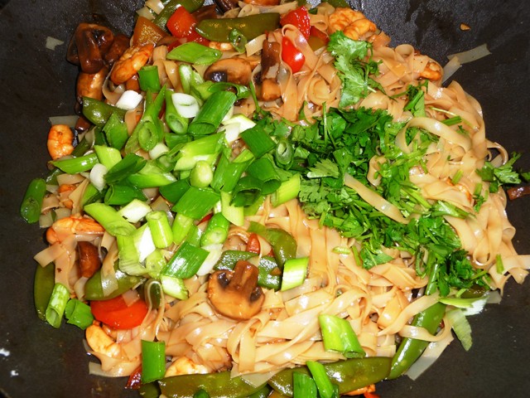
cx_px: 265
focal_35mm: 40
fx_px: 612
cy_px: 199
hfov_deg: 46.8
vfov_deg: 36.0
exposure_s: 1/30
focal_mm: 6.7
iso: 100
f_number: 3.9
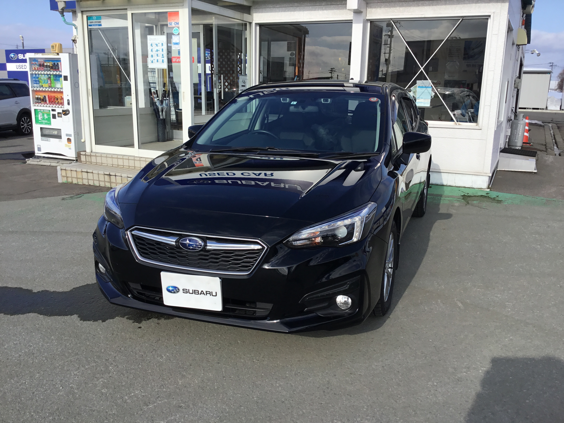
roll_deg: -1.4
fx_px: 505
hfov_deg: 58.4
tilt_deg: -14.3
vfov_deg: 45.4
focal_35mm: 31
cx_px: 282
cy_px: 212
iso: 25
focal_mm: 3.3
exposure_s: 1/1181
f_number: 2.4
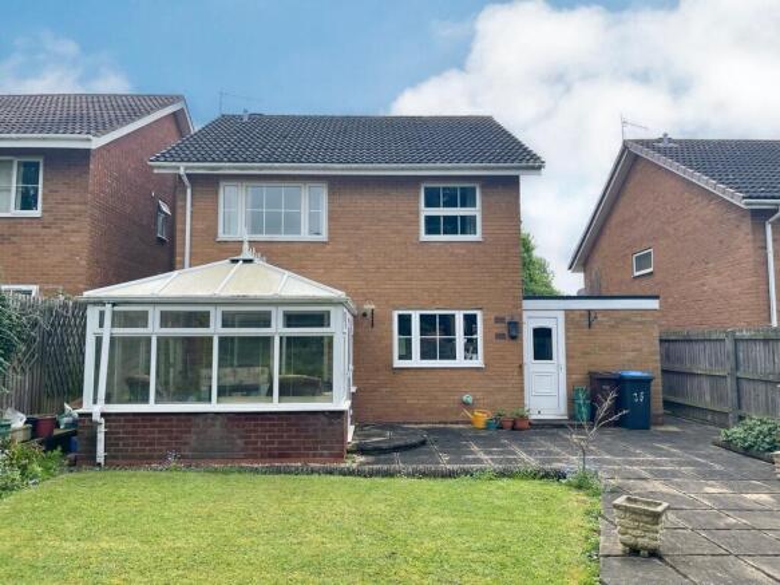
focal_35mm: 26
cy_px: 292
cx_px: 390
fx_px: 586
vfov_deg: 53.0
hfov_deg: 67.3
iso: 32
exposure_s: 1/2786
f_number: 1.6
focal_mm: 5.1
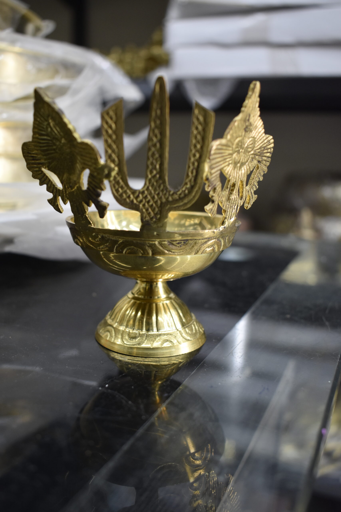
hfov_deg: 40.0
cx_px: 170
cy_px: 256
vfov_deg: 57.2
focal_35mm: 33
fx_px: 469
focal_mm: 22
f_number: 4
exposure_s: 1/60
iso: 900
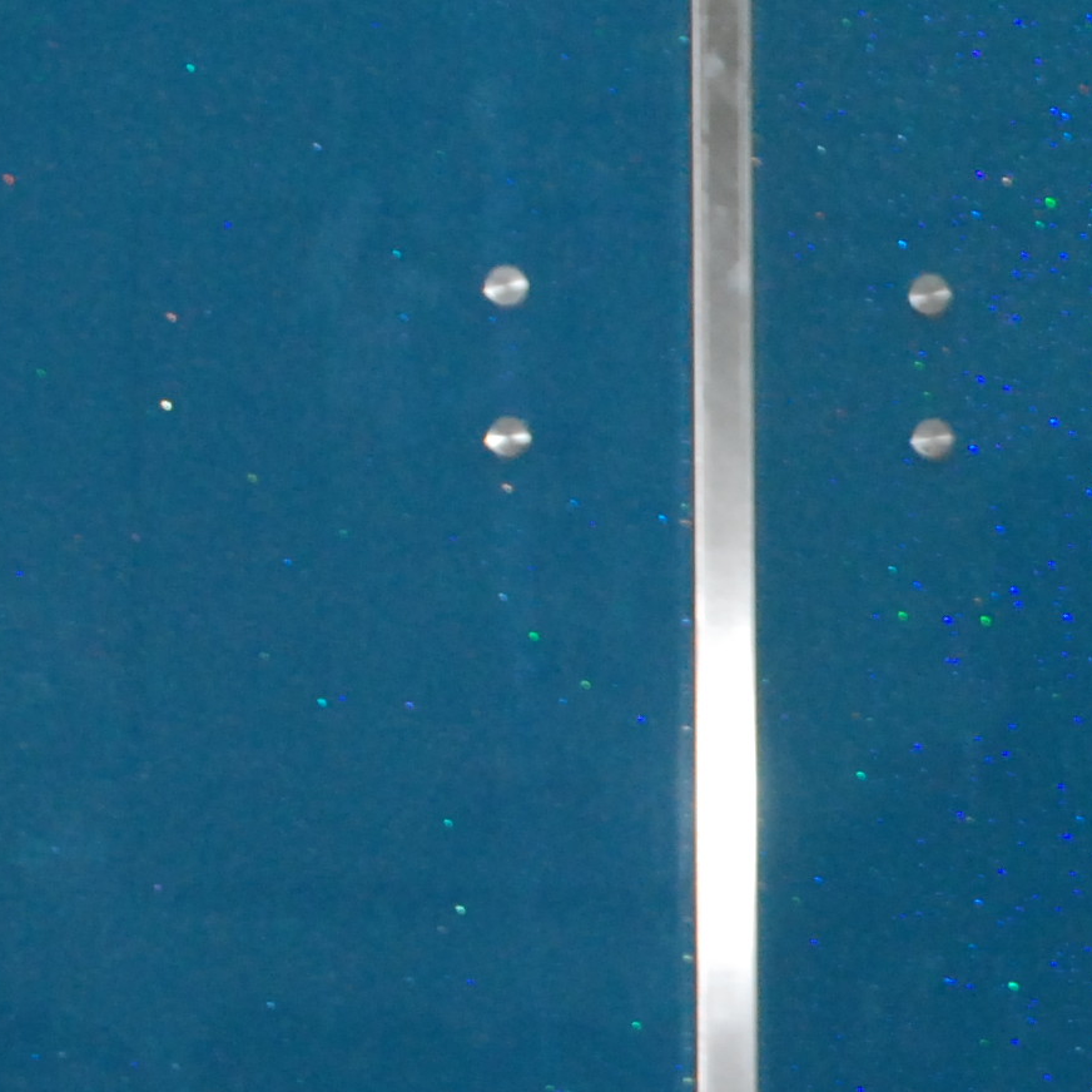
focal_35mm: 312
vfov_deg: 5.6
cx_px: 2050
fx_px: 11131
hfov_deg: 5.5
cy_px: 661
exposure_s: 1/60
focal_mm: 55
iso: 800
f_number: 5.6
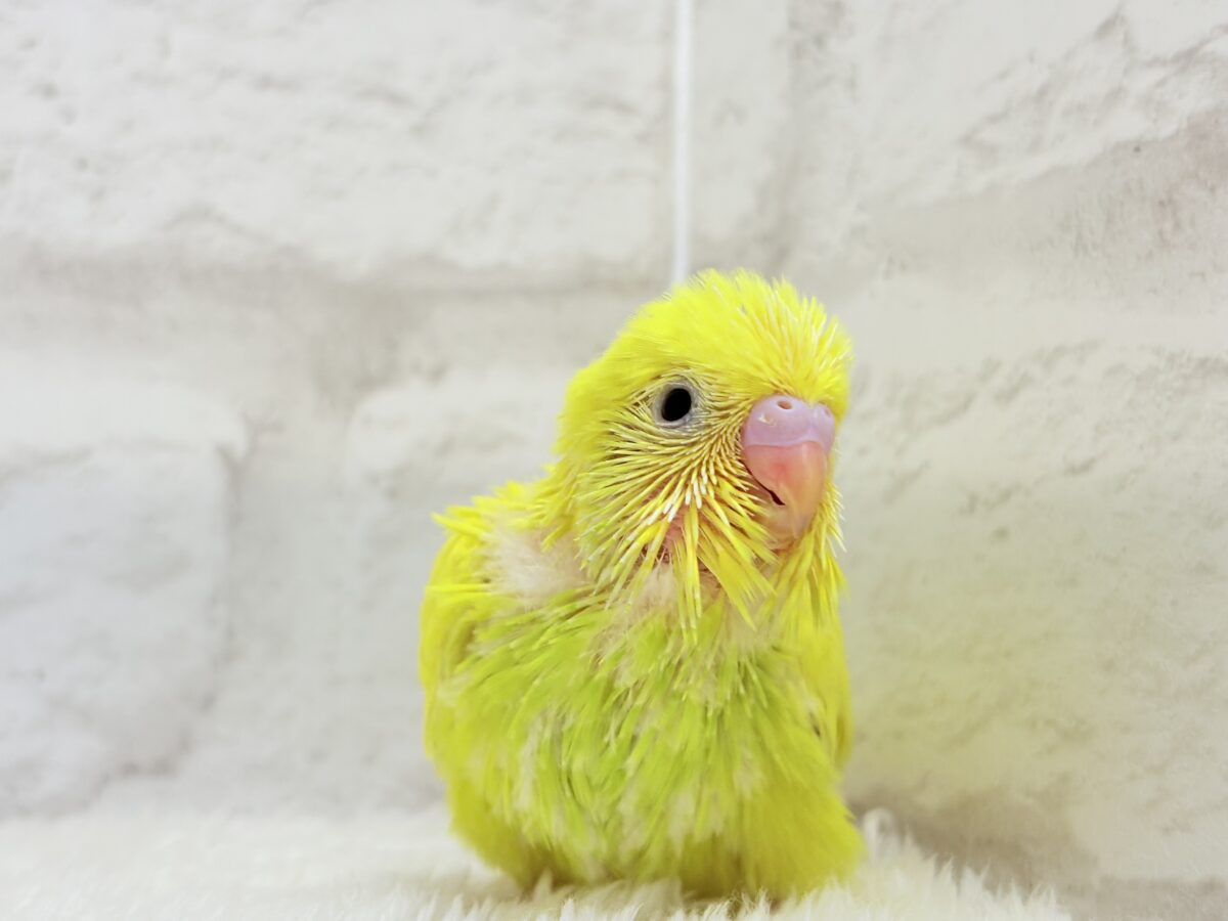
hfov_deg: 36.8
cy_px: 460
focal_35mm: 52
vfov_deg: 28.0
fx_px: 1845
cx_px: 614
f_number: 1.6
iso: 80
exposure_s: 1/100
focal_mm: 5.96
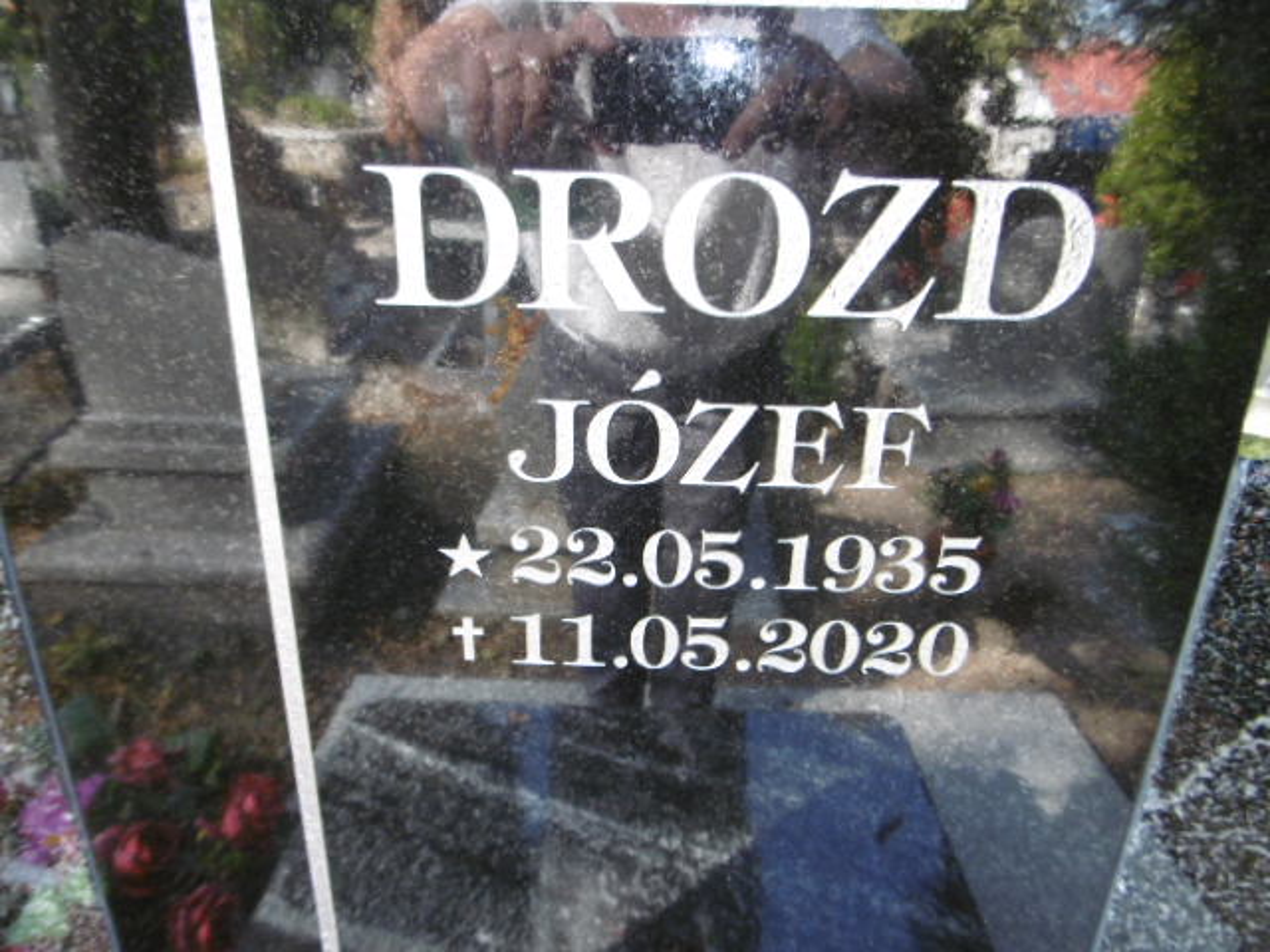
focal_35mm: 24
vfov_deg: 56.8
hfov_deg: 71.6
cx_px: 635
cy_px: 476
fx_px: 881
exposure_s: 1/60
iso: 200
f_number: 3.1
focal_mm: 4.3
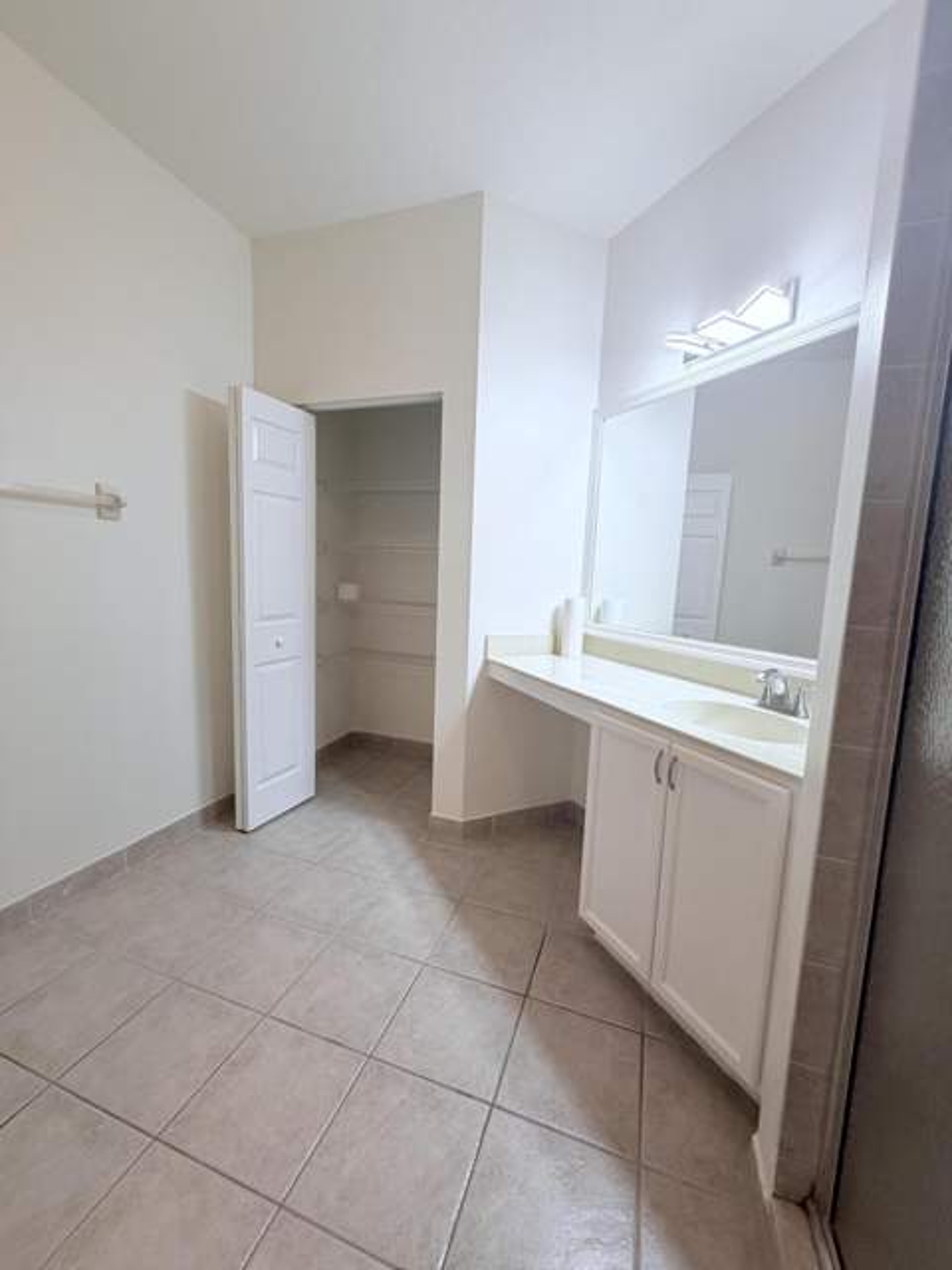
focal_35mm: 14
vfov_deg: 102.1
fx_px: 513
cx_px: 476
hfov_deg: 85.7
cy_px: 635
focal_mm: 2.22
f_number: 2.2
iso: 200
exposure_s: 1/60
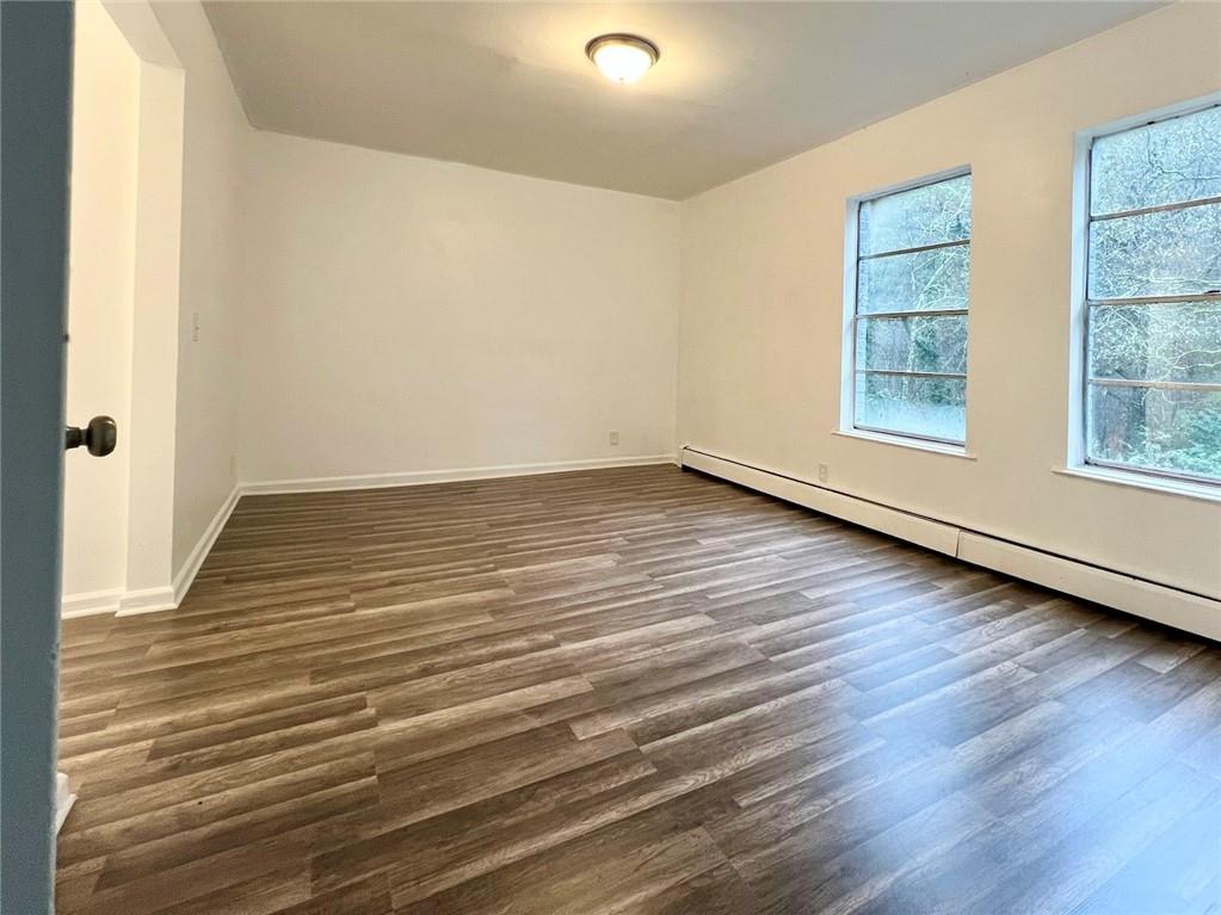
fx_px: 458
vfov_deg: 89.9
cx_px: 610
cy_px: 458
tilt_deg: +0.4
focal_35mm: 13
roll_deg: -1.1
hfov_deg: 106.2
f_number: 1.8
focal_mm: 1.57
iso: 160
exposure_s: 1/60
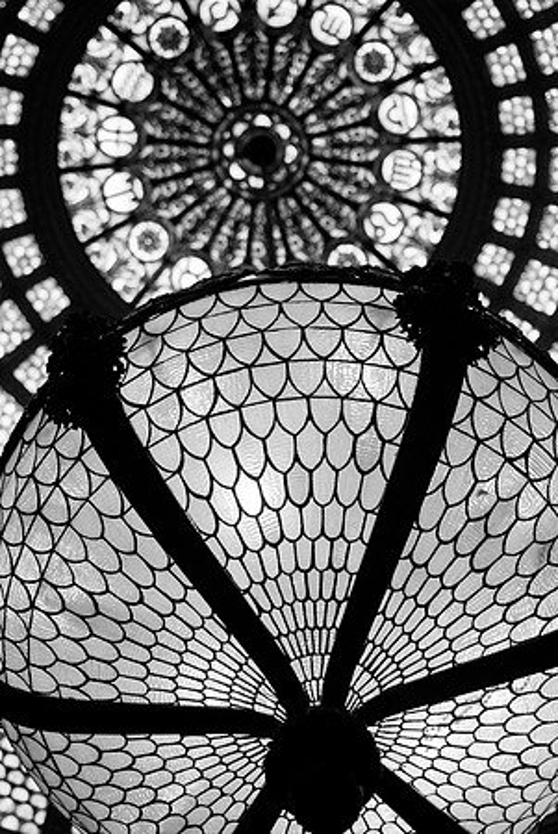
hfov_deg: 25.8
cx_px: 279
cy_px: 417
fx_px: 1218
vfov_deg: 37.8
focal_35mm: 52
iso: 320
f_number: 2.8
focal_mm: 35
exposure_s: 1/250
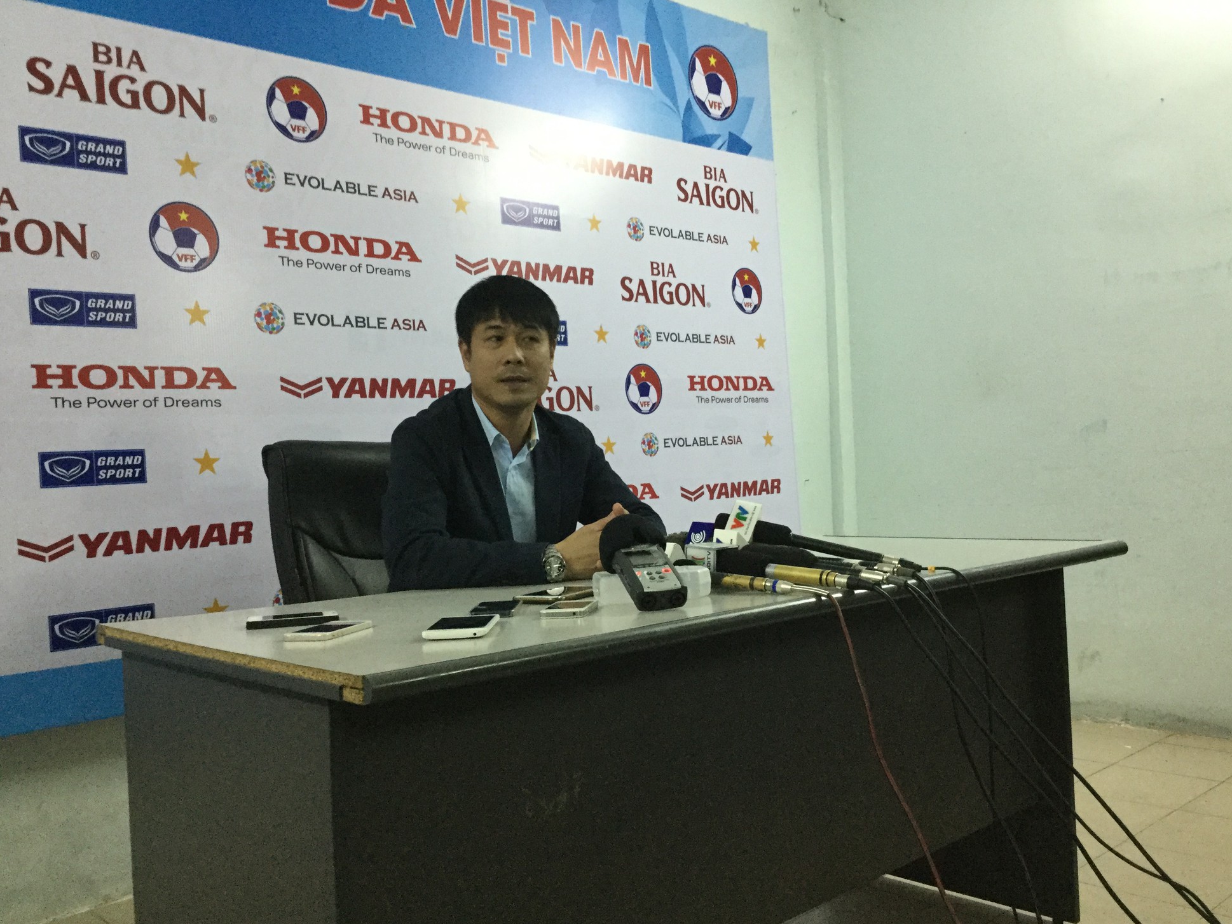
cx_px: 635
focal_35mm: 32
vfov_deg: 44.1
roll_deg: +2.3
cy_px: 476
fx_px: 1139
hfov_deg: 56.8
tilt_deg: -0.4
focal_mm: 3.3
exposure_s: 1/33
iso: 200
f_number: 2.4
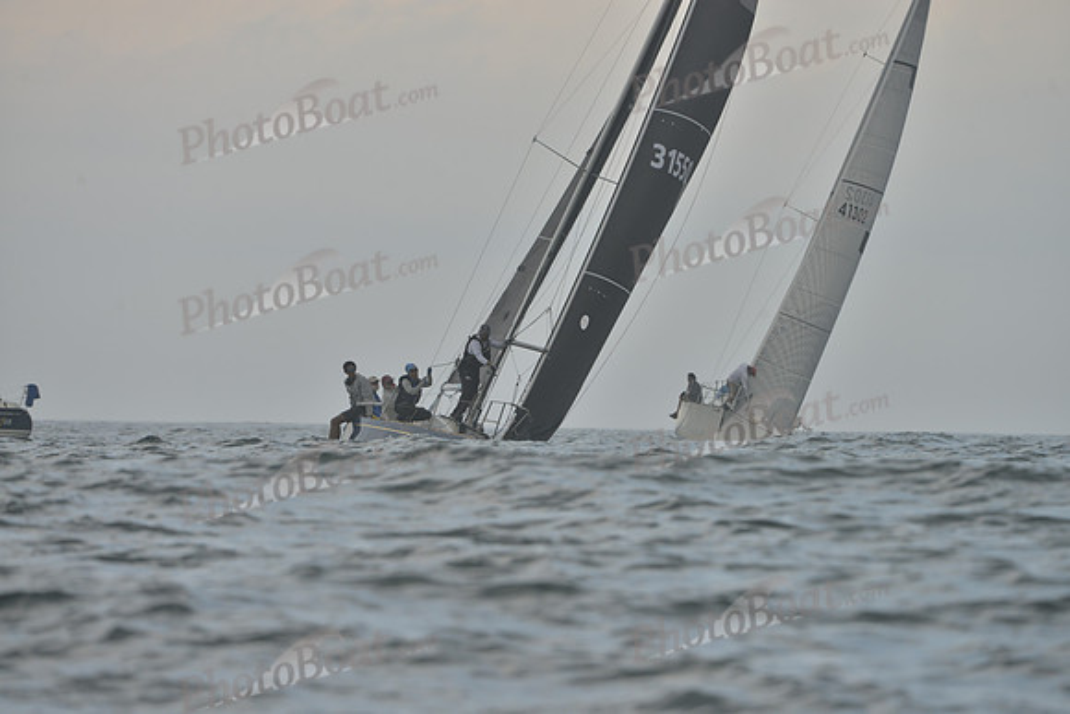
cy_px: 357
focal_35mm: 240
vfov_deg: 5.7
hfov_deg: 8.6
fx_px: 7135
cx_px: 535
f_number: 8
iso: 280
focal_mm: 240
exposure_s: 1/800
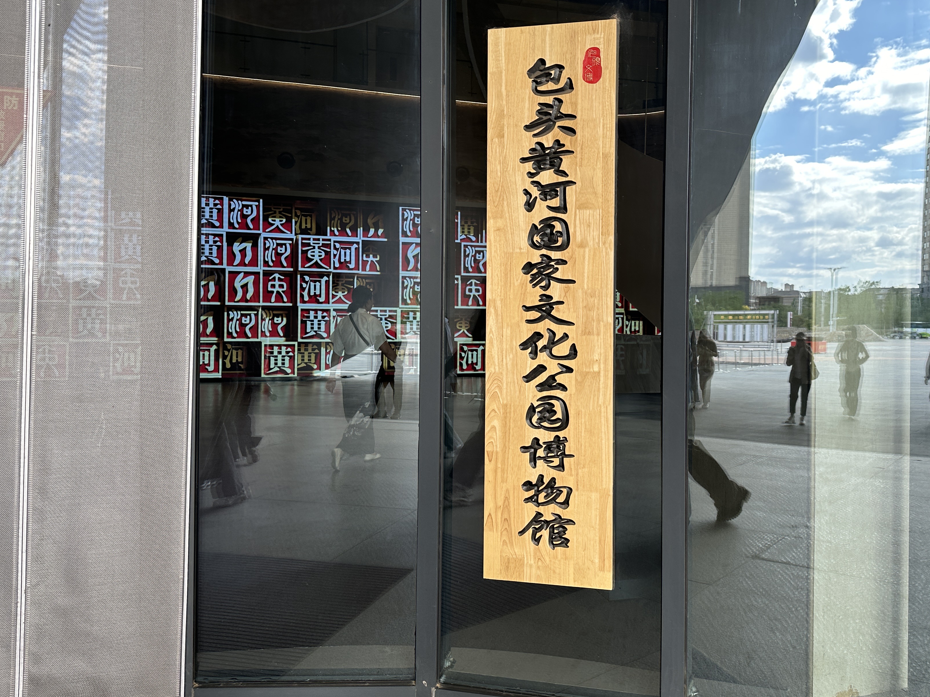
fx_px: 806
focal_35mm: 30
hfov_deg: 59.7
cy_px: 312
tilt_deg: -0.2
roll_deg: -1.4
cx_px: 527
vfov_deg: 46.7
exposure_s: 1/267
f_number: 1.78
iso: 80
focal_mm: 6.86
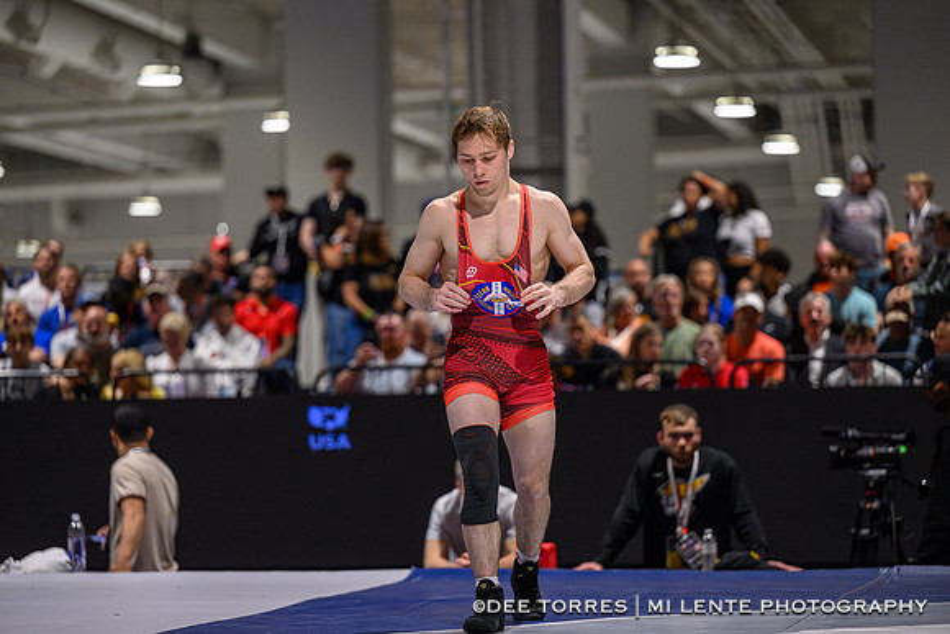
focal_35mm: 135
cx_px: 475
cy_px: 317
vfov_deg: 10.2
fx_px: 3563
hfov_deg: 15.2
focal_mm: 135
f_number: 2.8
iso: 10000
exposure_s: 1/800
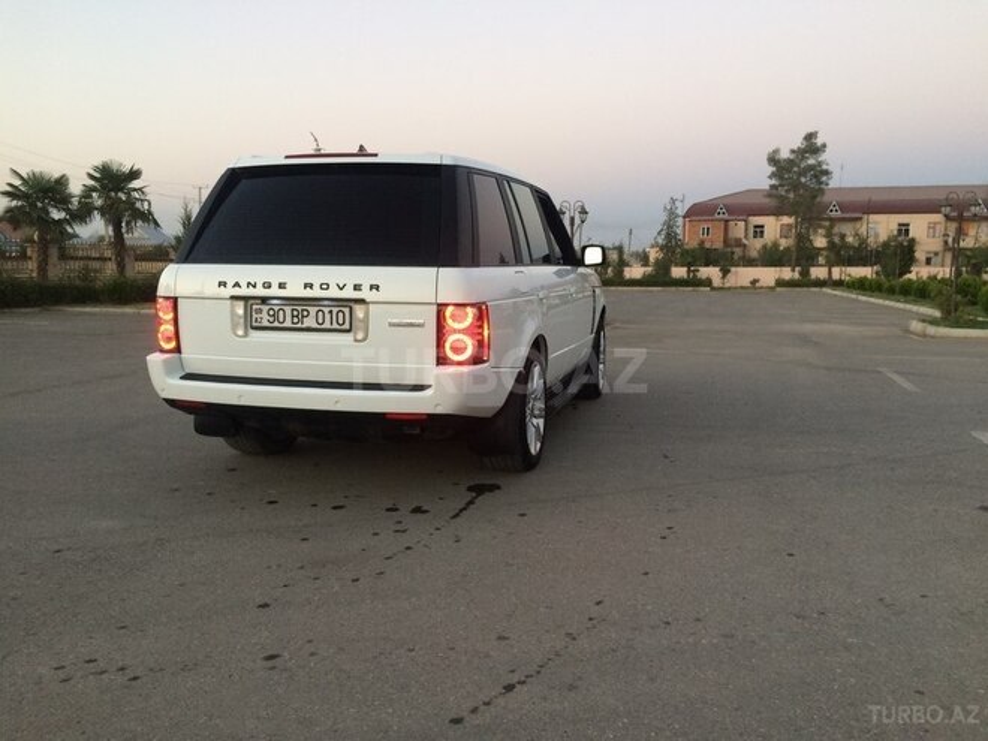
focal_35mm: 29
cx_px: 494
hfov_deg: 61.7
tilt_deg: -6.6
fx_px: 828
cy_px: 370
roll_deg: +2.0
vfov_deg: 48.2
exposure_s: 1/33
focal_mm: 4.15
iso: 100
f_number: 2.2
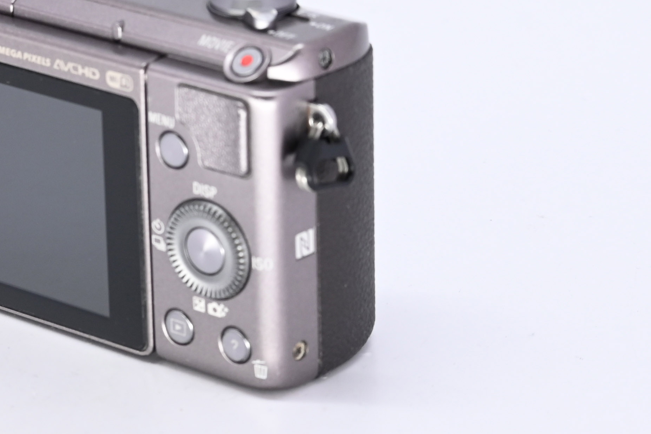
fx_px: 3219
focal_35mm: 178
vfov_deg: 7.7
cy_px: 155
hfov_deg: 11.5
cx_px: 70
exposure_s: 1/160
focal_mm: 56
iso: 500
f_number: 9
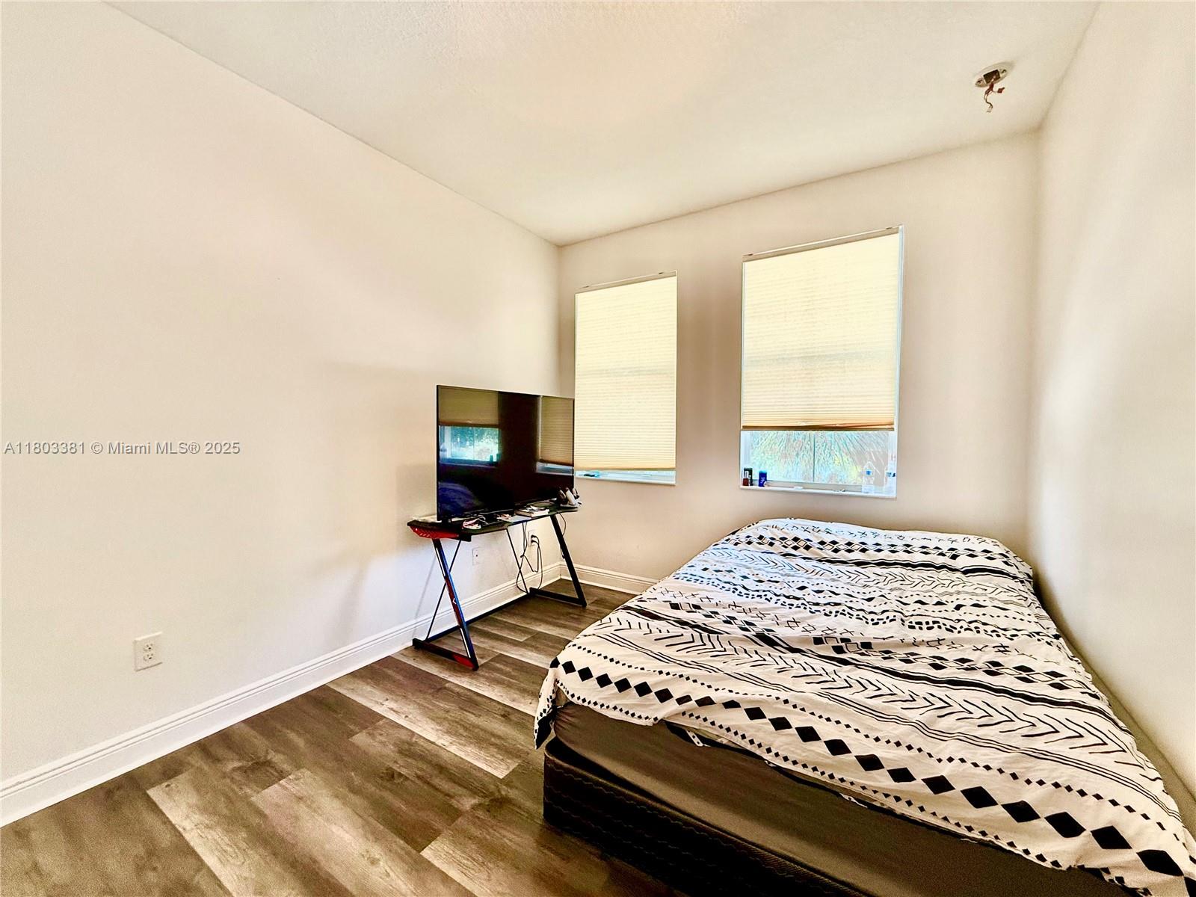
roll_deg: -0.6
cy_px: 448
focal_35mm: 14
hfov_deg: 102.1
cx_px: 598
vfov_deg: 85.7
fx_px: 484
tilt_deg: -3.2
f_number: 2.2
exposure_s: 1/120
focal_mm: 2.22
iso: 160
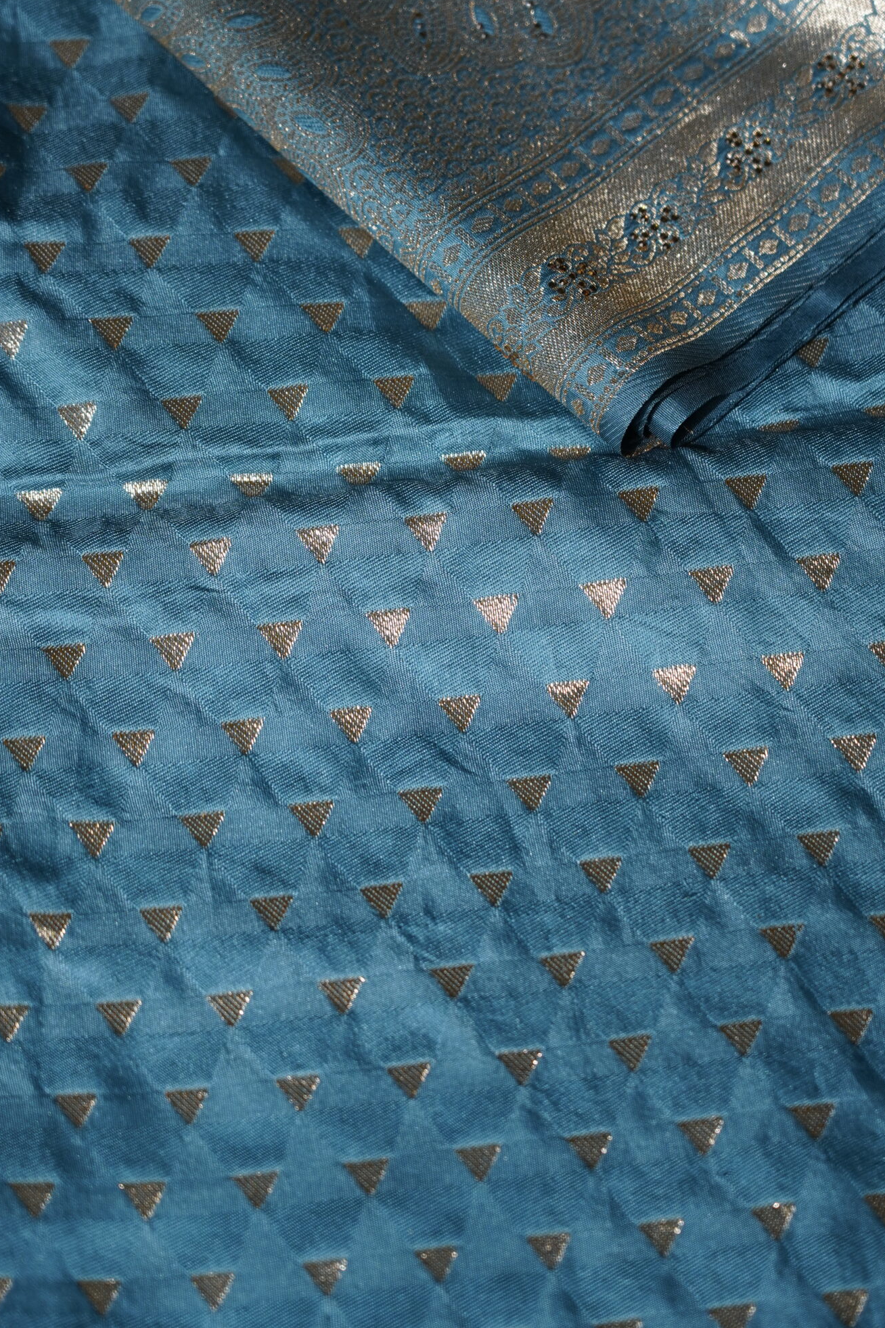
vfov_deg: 15.0
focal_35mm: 137
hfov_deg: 10.0
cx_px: 454
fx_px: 5051
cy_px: 537
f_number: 4
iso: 800
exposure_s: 1/250
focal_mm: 105
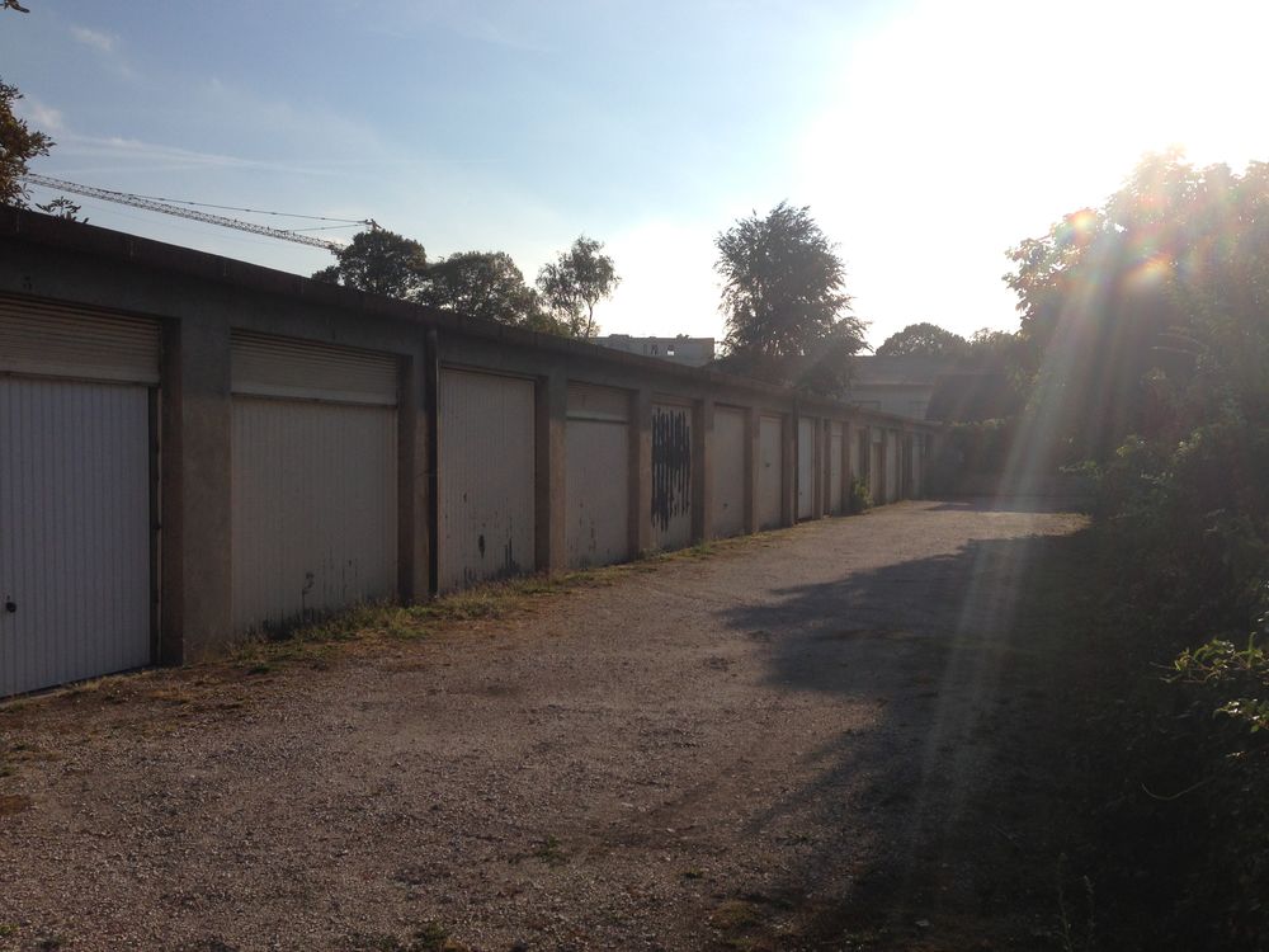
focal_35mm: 33
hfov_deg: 55.4
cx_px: 634
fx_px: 1210
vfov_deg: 42.9
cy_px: 476
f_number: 2.4
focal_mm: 4.13
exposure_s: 1/2463
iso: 50
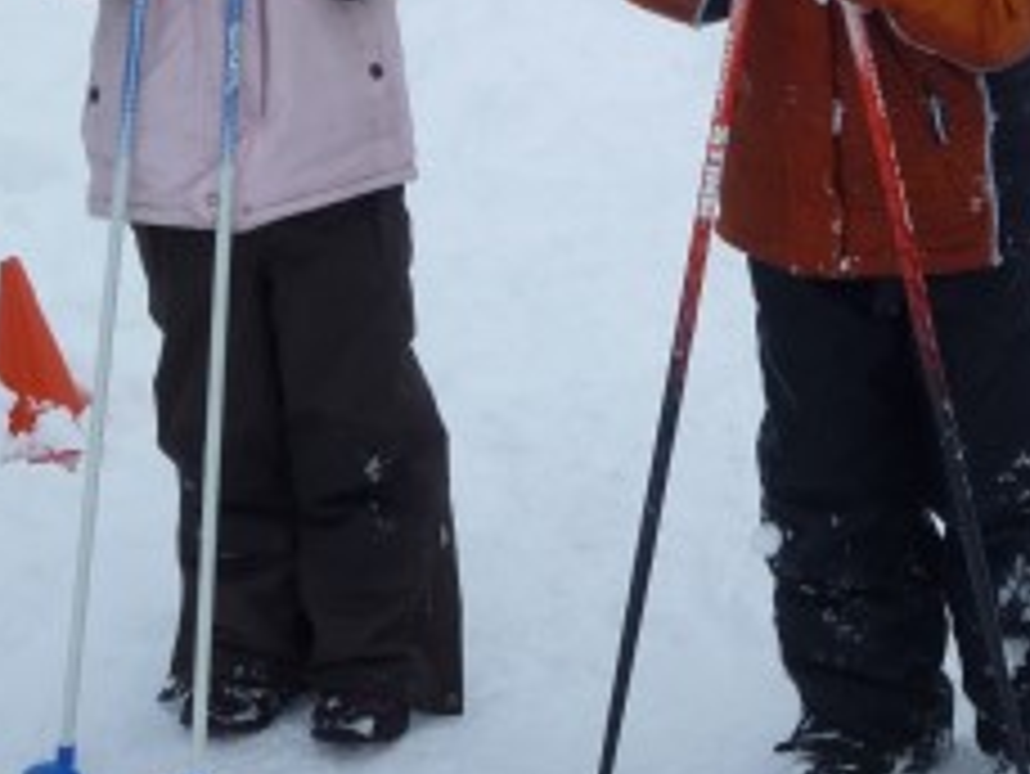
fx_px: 3394
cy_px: -63
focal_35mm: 114
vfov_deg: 12.8
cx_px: 976
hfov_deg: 17.0
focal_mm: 9.1
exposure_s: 1/400
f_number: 4.4
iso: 80
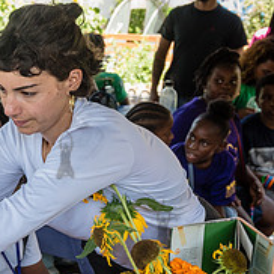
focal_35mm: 85
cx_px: -96
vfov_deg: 20.3
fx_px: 761
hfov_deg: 18.7
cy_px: 187
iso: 500
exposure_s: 1/250
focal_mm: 27
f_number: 4
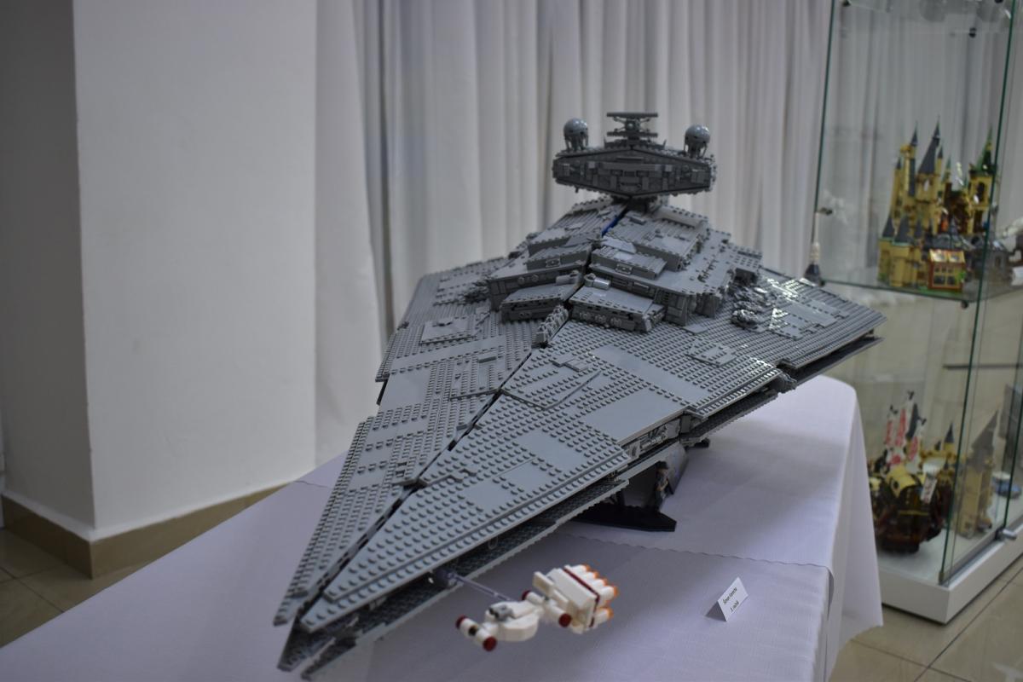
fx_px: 1066
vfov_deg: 35.5
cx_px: 512
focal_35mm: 38
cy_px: 341
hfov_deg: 51.3
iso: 400
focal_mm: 25
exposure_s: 1/80
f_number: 4.5
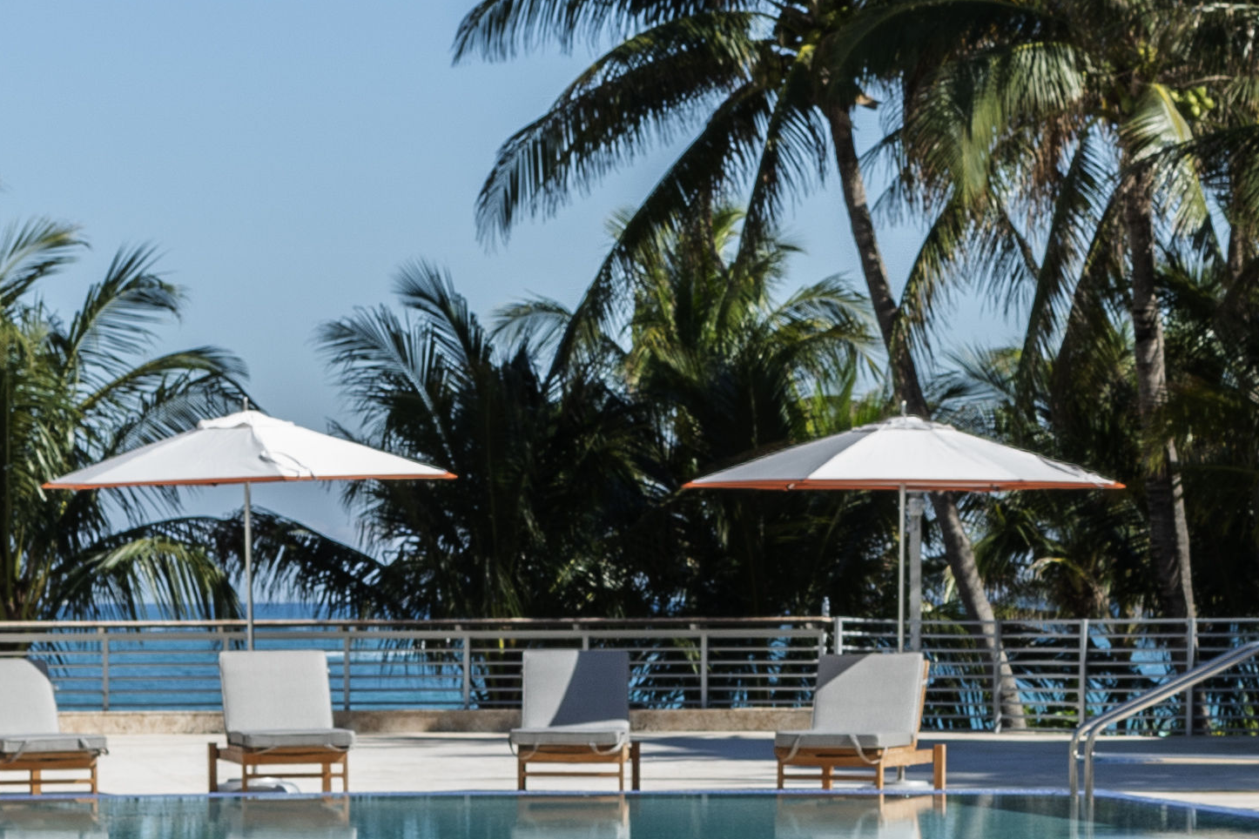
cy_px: 856
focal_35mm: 220
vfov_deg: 6.2
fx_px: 7693
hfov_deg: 9.4
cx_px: 777
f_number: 8
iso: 100
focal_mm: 40
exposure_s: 1/6
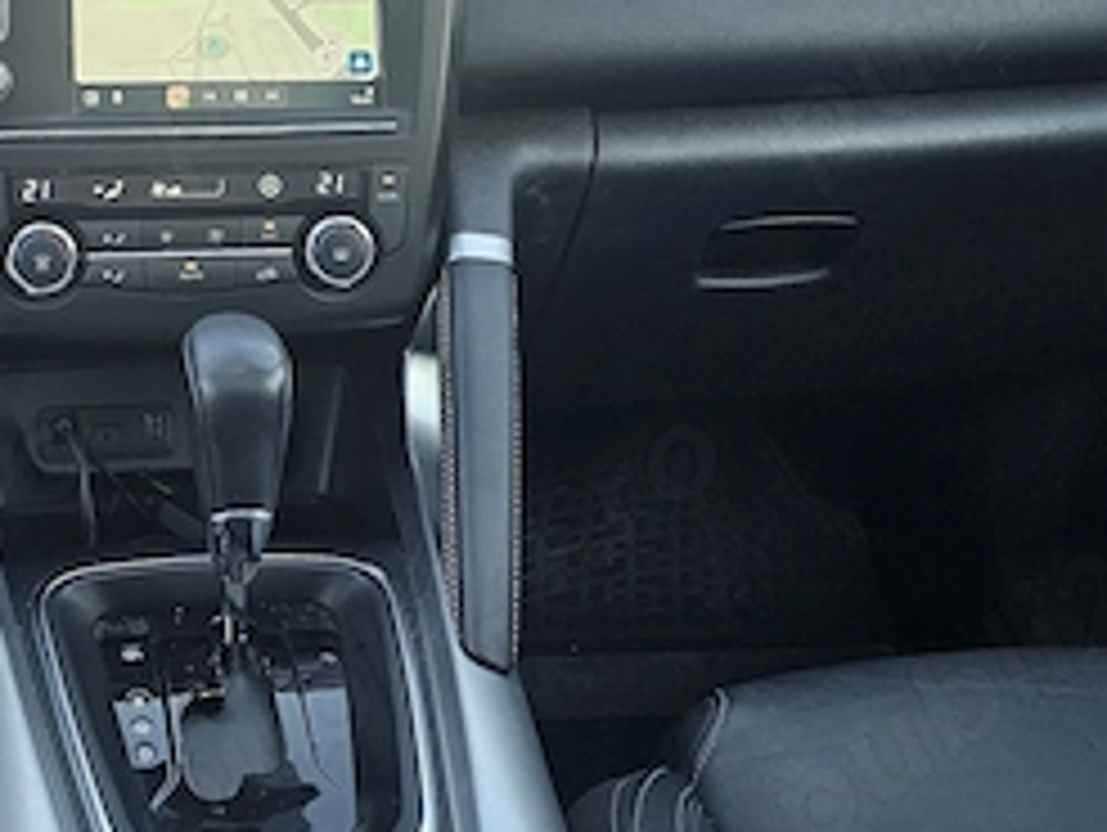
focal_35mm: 56
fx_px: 1793
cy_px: -4
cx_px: 112
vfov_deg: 24.9
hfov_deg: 32.6
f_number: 1.7
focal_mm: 6.3
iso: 200
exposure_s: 1/100
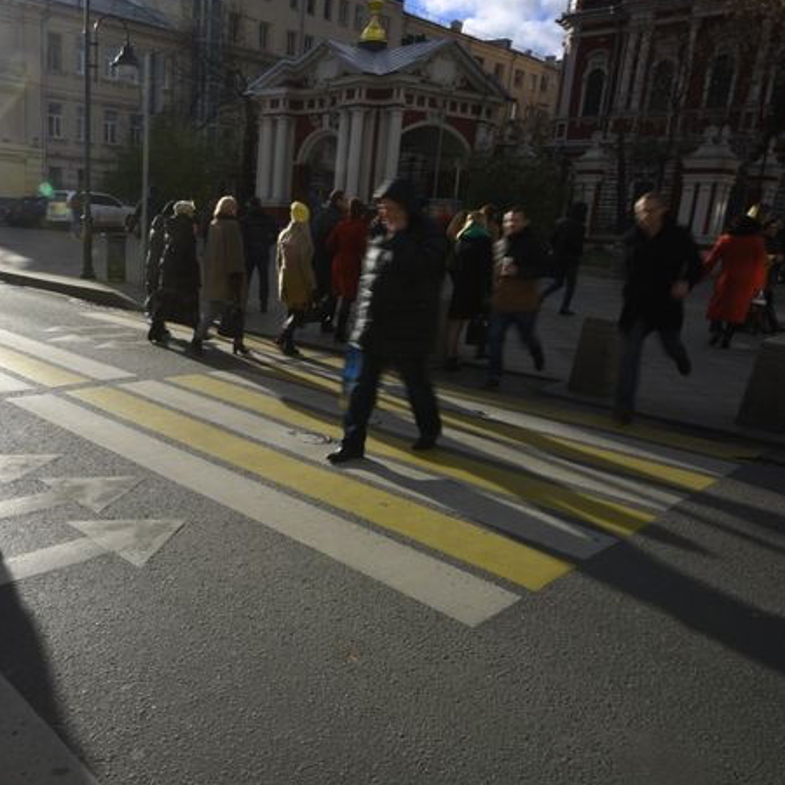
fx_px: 744
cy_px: 398
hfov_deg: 53.6
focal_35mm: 29
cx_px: 215
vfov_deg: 55.6
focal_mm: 22
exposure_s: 1/25
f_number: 18
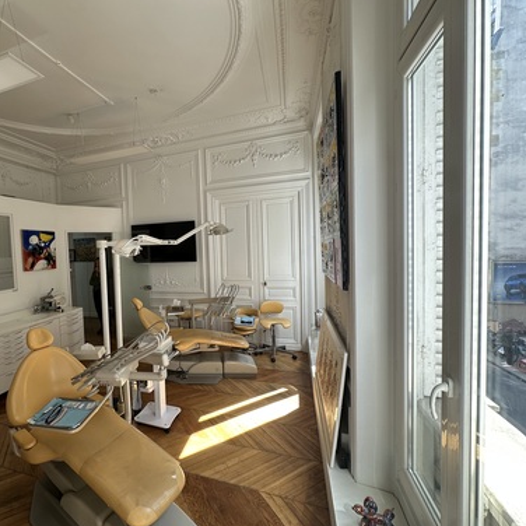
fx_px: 292
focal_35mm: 17
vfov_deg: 84.0
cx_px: 176
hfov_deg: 81.2
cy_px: 264
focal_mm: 2.22
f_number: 2.2
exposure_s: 1/99
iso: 50
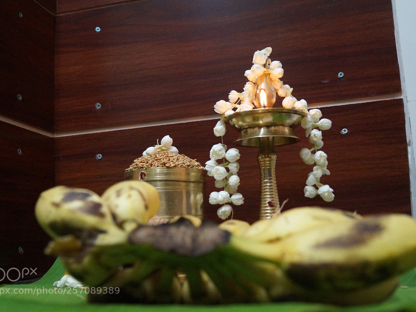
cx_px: 203
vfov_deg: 36.0
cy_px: 154
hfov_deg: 46.8
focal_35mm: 40
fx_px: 481
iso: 3200
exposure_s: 1/100
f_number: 4
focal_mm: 24
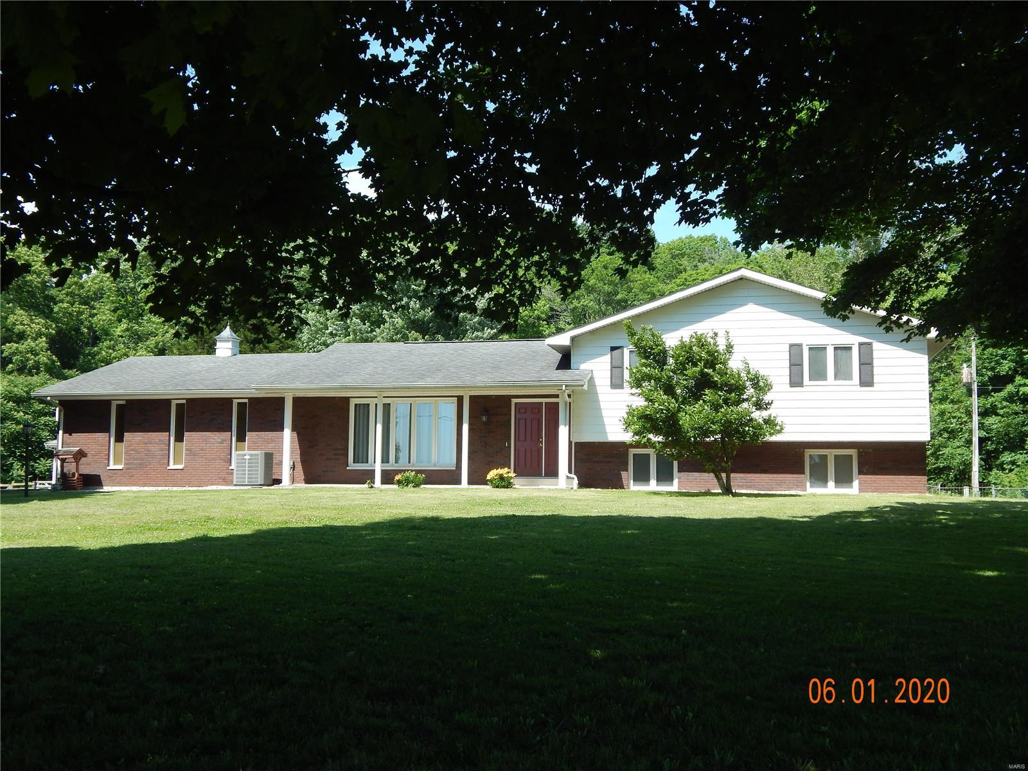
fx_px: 1128
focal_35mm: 38
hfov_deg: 49.0
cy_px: 386
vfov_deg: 37.7
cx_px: 514
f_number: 3.4
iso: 125
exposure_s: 1/640
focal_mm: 6.8
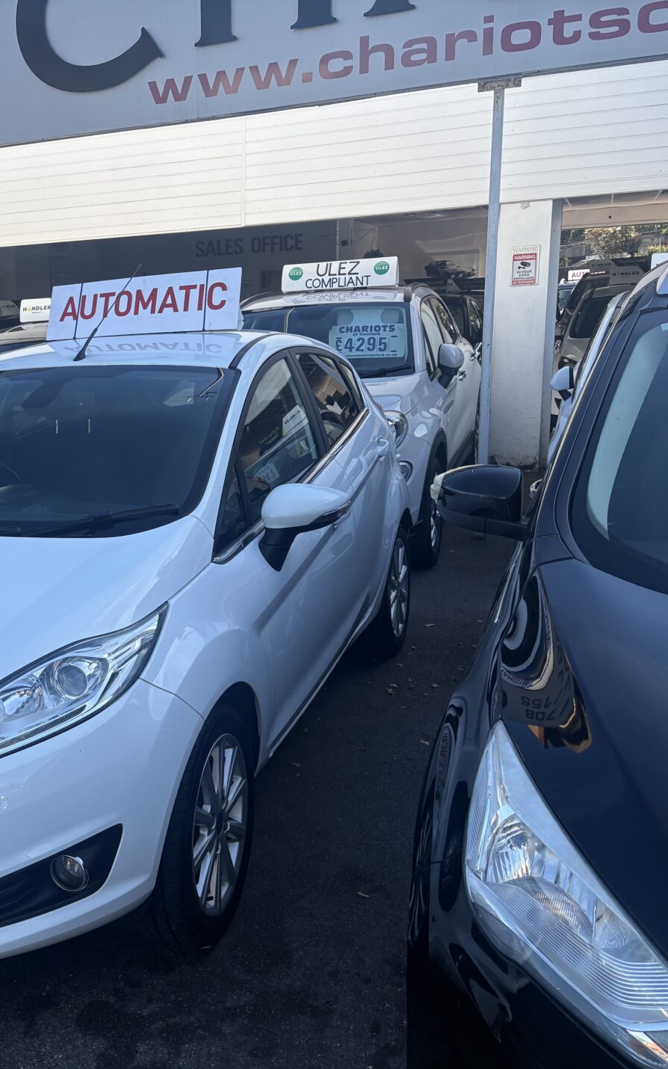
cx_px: -1
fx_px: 1078
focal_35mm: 37
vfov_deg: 52.7
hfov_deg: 31.8
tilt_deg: -11.6
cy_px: 536
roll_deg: +3.3
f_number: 1.6
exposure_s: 1/907
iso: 50
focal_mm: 5.96
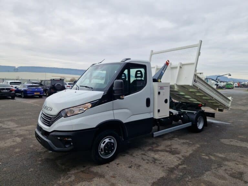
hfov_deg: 73.9
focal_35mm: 23
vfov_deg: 58.9
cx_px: 124
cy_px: 93
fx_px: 165
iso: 50
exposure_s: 1/2294
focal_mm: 5.4
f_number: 1.8
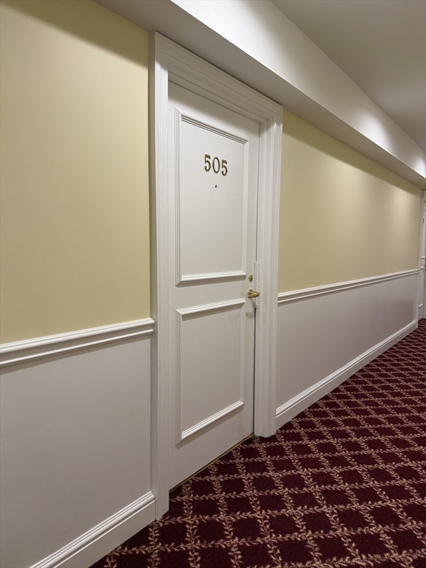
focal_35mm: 24
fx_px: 394
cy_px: 284
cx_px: 213
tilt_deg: -5.0
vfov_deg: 71.6
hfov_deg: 56.8
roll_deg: -0.4
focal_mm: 6.76
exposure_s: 1/120
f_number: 1.78
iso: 125
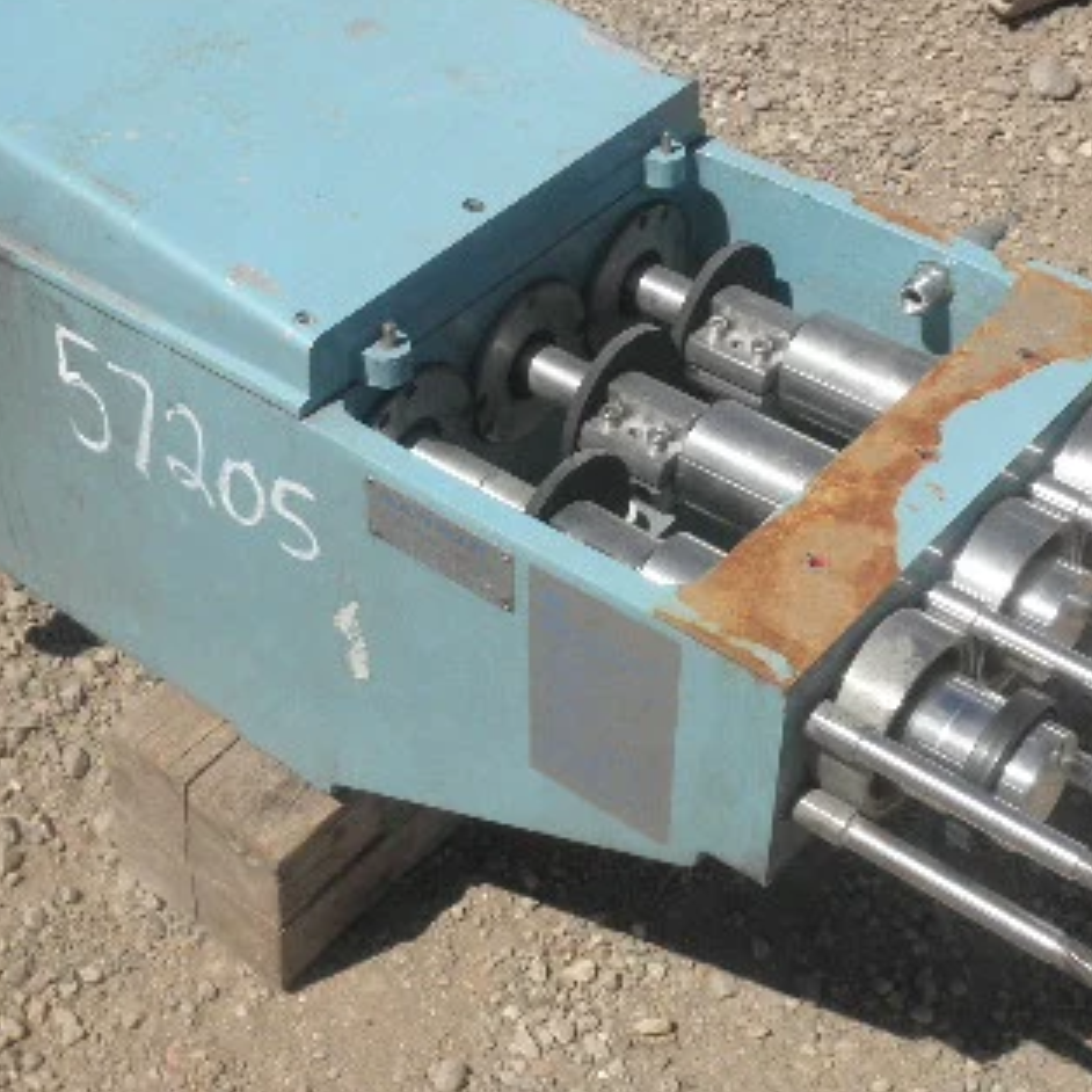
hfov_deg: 27.2
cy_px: 463
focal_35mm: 63
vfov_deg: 27.3
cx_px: 417
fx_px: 2248
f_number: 9.1
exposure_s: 1/160
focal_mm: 6.1
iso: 64
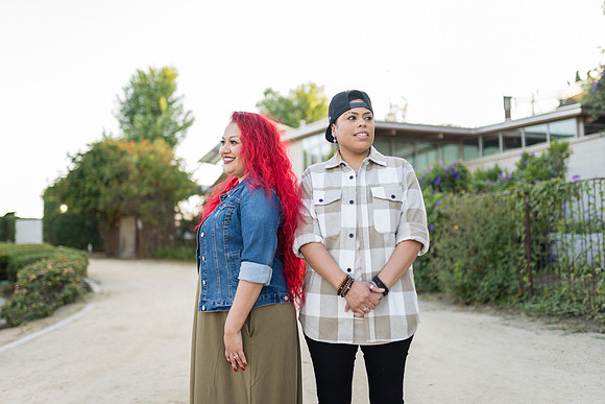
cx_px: 302
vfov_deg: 37.9
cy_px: 202
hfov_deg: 54.4
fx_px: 588
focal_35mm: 35
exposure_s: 1/320
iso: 125
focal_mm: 35
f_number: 1.4
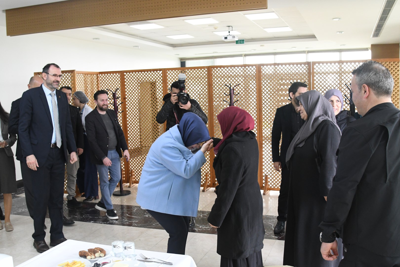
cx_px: 200
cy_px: 134
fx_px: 400
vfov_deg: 36.9
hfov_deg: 53.1
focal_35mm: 36
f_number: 5.6
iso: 3200
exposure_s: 1/125
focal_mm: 24
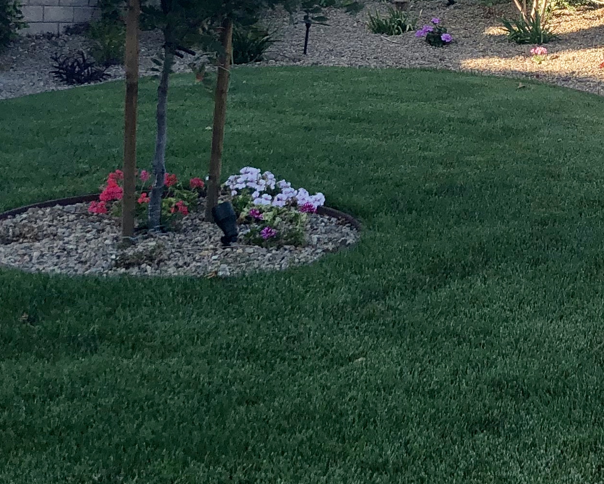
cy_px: 61
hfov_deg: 21.2
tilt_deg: -1.4
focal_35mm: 88
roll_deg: -2.9
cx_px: 546
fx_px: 1573
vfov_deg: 17.2
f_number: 1.8
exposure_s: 1/600
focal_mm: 4
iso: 20
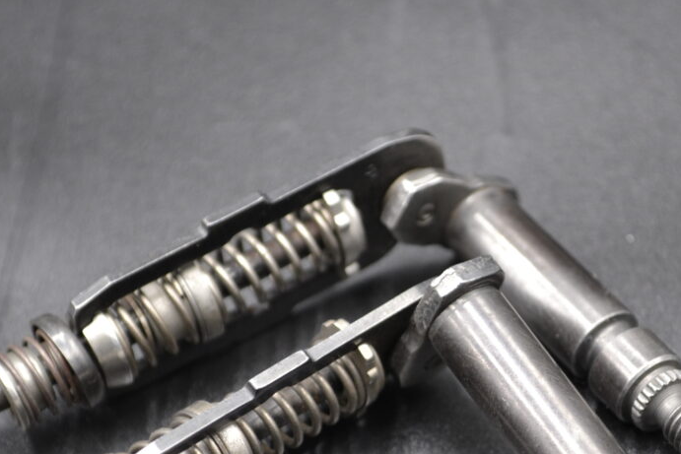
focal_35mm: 125
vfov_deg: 10.9
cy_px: 376
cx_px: 425
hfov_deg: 16.4
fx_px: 2365
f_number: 5.3
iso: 400
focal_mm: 48
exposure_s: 1/20
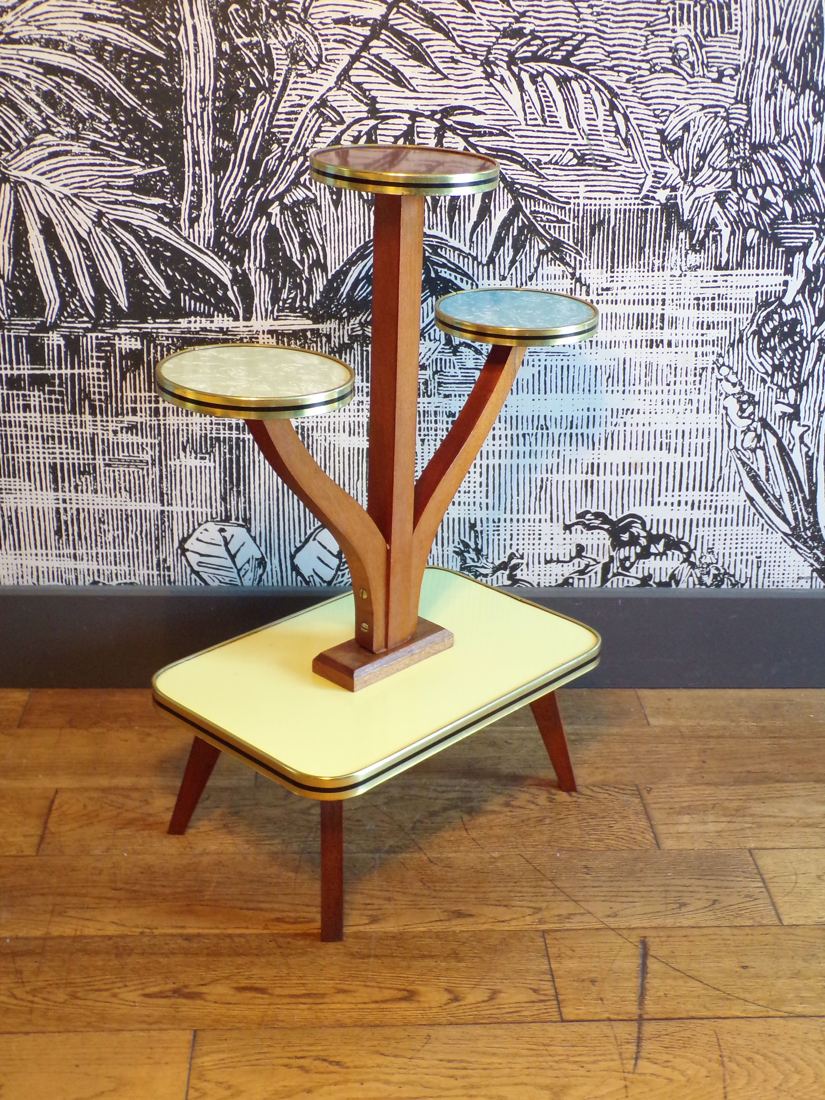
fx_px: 1366
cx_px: 410
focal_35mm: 43
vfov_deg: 43.8
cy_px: 560
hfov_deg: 33.6
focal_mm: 7.6
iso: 341
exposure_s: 1/17
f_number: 3.4
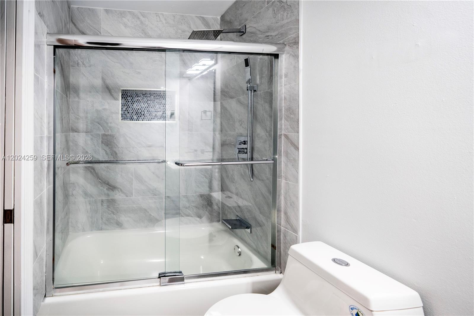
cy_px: 158
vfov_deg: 73.7
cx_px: 237
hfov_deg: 96.7
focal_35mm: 16
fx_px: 211
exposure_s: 1/125
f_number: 2.8
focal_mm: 16
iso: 1000
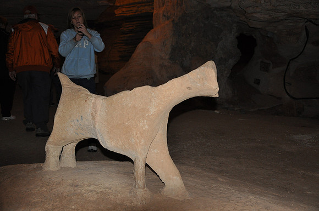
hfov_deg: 43.7
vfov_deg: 29.8
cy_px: 106
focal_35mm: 45
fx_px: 398
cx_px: 160
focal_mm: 30
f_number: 4.2
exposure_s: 1/60
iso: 800
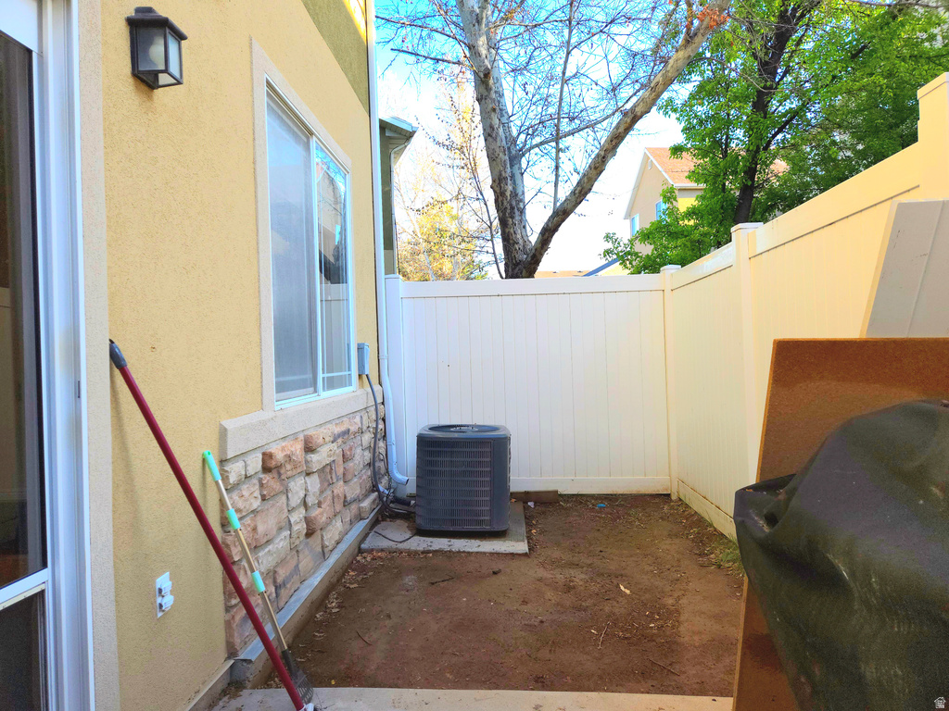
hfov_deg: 73.9
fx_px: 631
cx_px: 474
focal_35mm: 23
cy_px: 356
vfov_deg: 58.9
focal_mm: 5.4
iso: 50
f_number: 1.8
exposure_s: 1/357
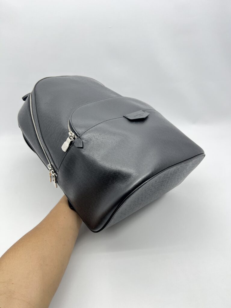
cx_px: 116
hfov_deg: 53.1
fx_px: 231
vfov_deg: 67.3
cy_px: 154
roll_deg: -0.4
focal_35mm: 26
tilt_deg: -35.1
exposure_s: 1/100
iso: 50
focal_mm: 5.7
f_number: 1.5
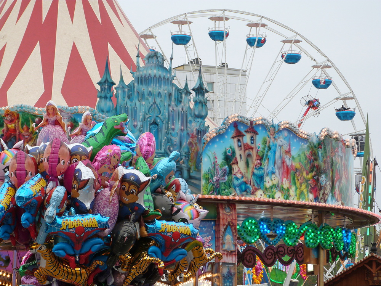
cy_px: 143
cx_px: 190
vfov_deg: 9.4
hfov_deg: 12.5
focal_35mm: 158
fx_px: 1739
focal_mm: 28.4
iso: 100
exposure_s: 1/125
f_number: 4
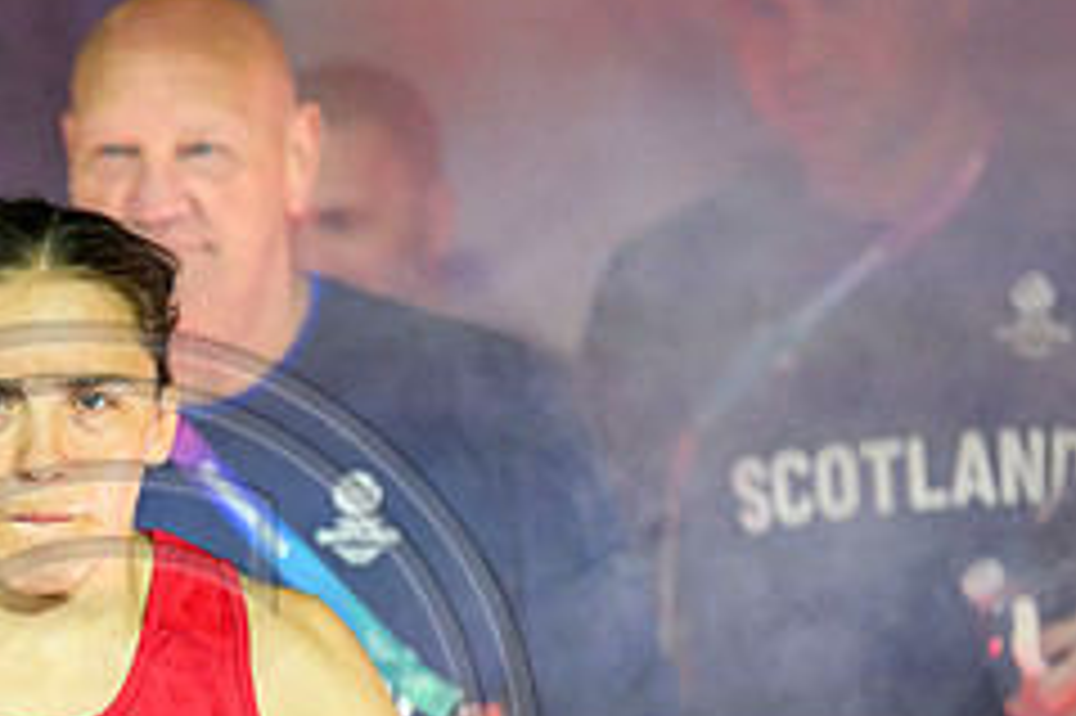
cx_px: 77
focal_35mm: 486
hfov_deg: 4.2
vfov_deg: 2.8
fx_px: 14516
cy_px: 781
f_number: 3.2
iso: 2500
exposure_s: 1/2000
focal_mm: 200
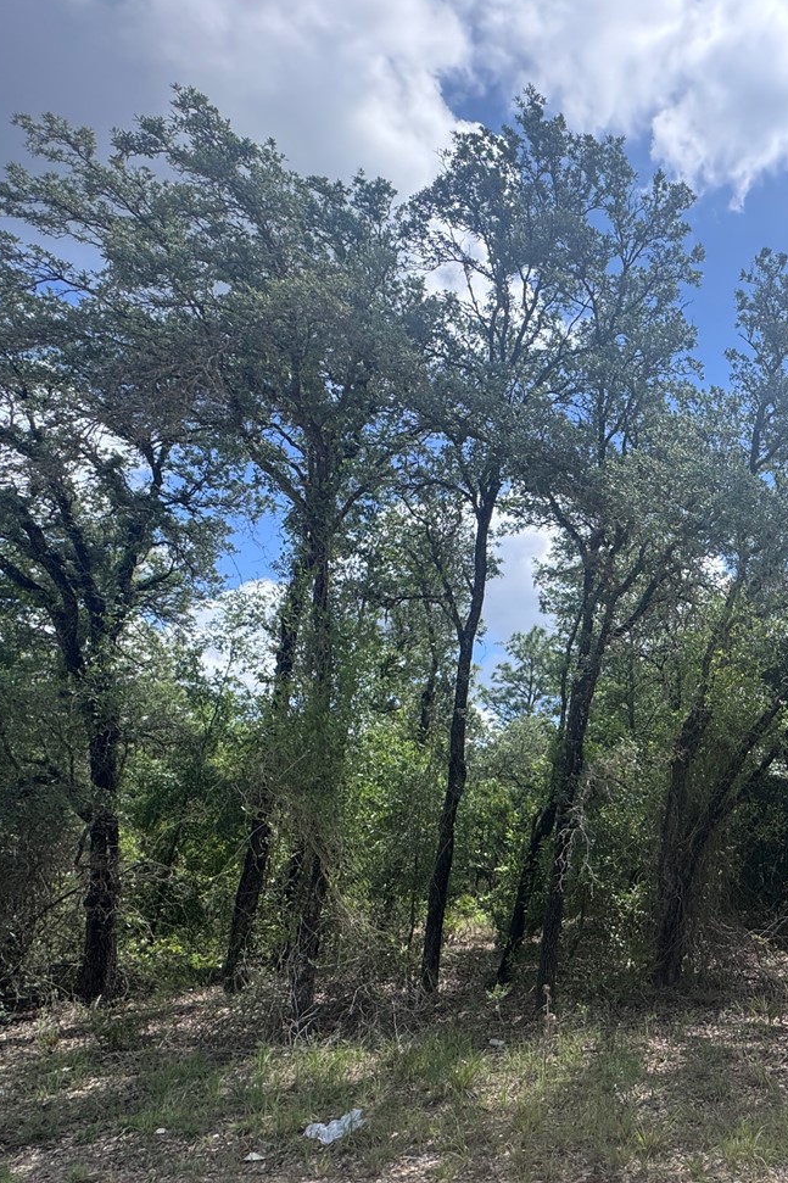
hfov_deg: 46.5
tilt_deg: +16.7
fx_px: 788
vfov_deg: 73.6
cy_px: 647
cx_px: 745
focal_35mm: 24
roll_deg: -0.1
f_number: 2.2
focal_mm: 2.22
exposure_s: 1/1094
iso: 40
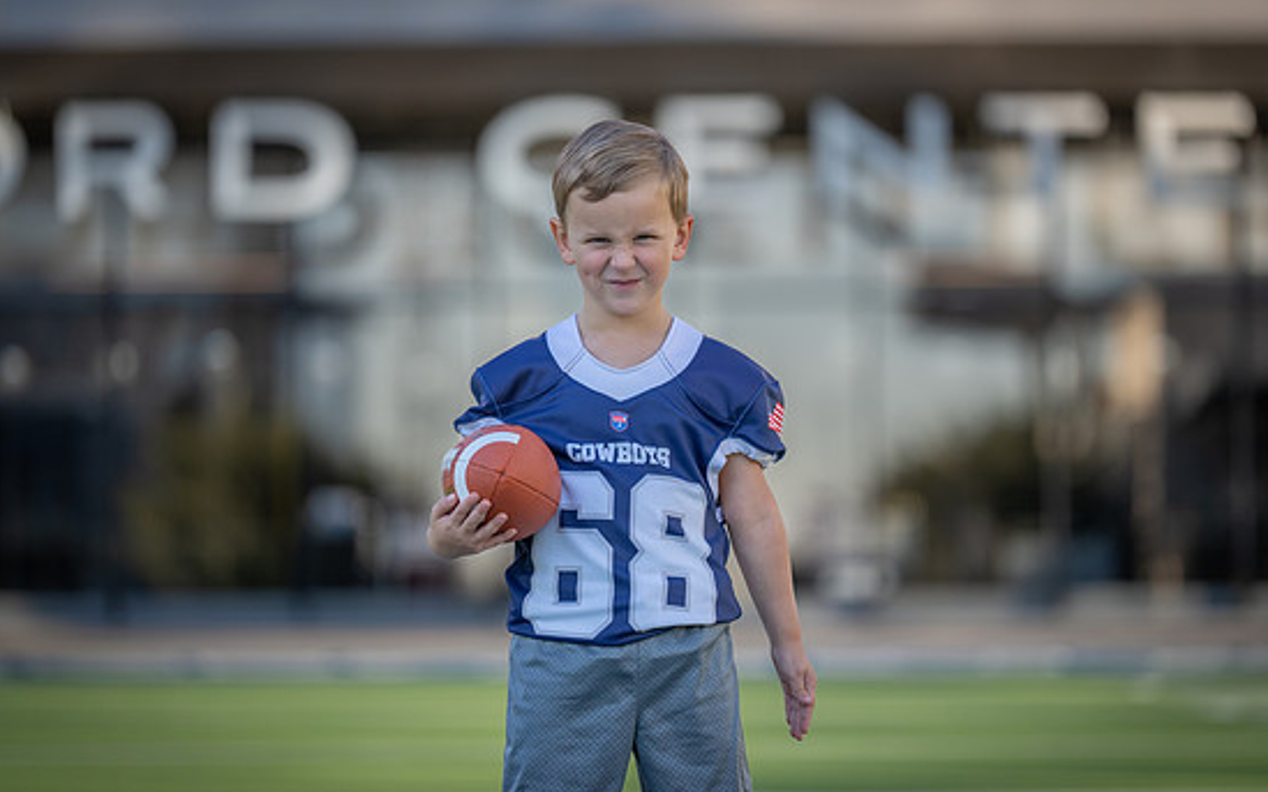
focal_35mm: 187
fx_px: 6462
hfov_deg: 11.2
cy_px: 380
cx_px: 650
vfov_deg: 7.0
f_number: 2.8
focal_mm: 171
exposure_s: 1/640
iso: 125
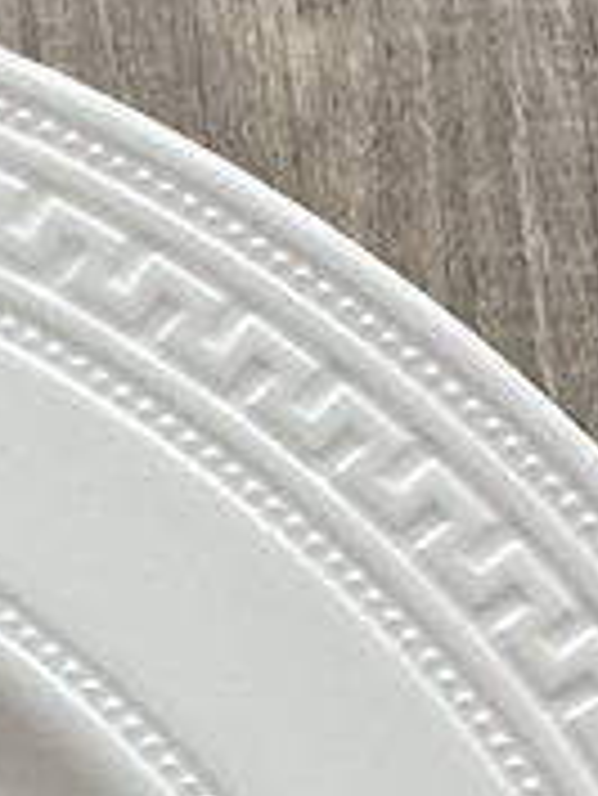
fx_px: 4049
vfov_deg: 10.7
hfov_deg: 7.9
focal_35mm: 176
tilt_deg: -69.2
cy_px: 1345
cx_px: -782
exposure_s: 1/59
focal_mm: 4.25
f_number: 1.8
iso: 500
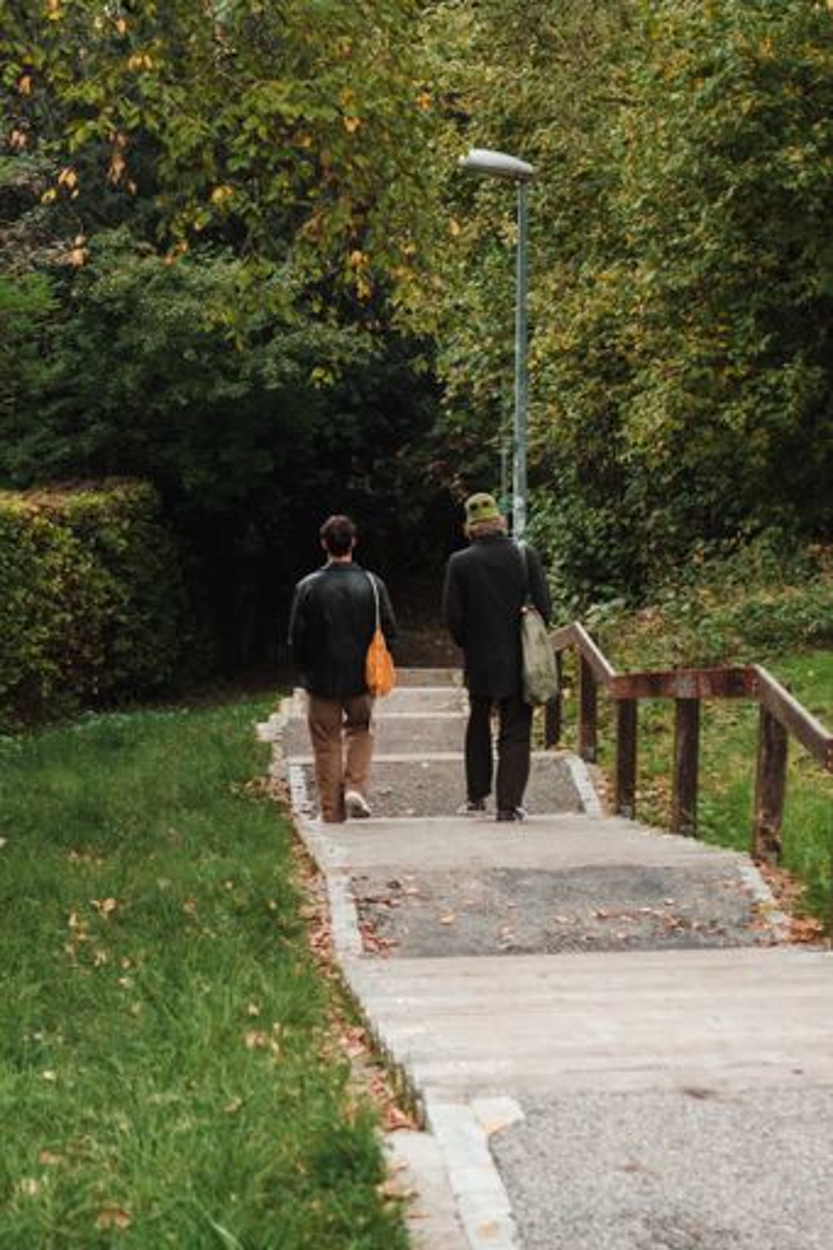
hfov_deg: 21.2
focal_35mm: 64
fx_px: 2223
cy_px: 625
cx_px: 416
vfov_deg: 31.4
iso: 1000
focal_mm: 42.5
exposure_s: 1/640
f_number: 4
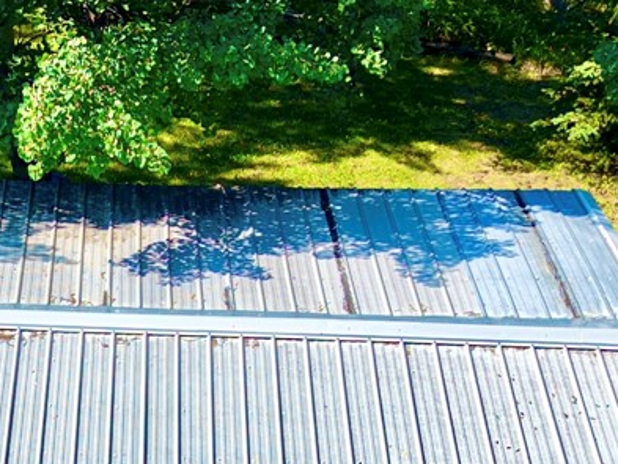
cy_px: 679
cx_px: -8
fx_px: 2232
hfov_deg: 15.5
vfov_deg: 11.4
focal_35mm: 125
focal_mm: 8.67
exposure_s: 1/1250
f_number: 1.8
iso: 100
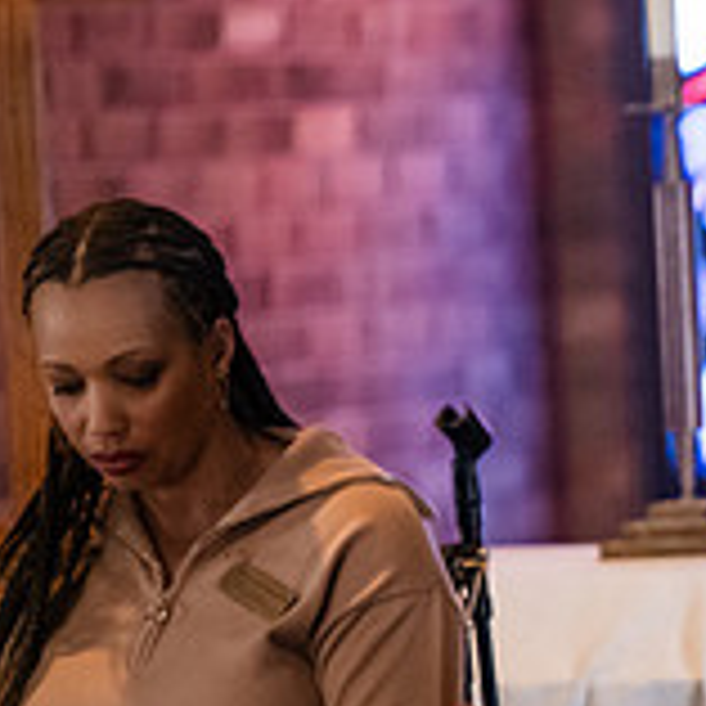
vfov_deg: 3.4
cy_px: 650
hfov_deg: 3.4
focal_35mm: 518
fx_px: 11953
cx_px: 1250
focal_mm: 165
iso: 3200
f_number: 2.8
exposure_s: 1/200
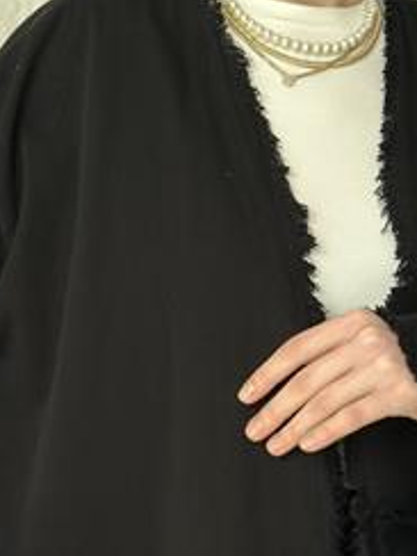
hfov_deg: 17.4
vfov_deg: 23.0
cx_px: 89
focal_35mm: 84
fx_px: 1349
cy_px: 431
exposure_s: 1/40
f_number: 1.78
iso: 640
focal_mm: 6.86
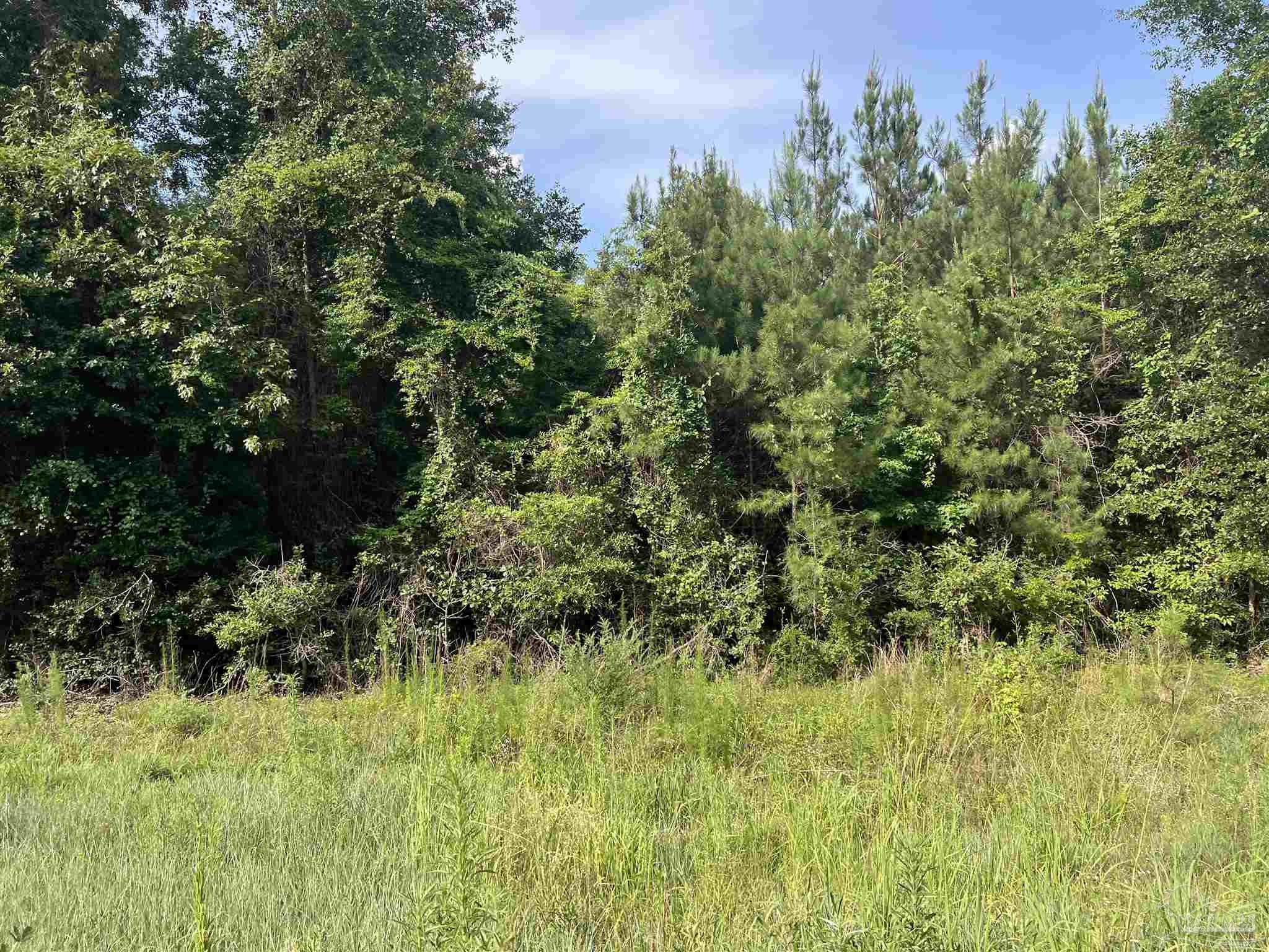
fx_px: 953
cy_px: 476
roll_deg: +3.3
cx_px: 634
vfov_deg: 53.1
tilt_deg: -2.3
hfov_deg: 67.3
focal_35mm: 26
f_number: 1.5
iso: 50
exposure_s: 1/808
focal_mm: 5.7
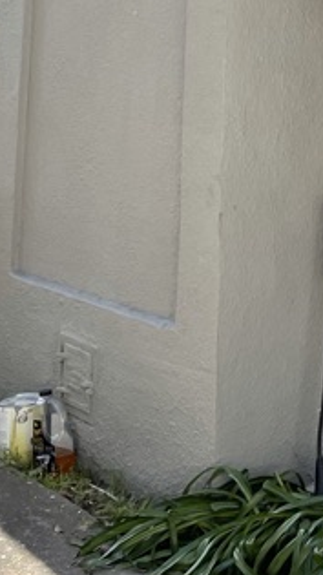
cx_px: 547
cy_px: -192
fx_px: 1402
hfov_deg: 12.2
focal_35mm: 92
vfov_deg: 20.9
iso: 32
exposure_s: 1/454
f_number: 1.6
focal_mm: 4.2
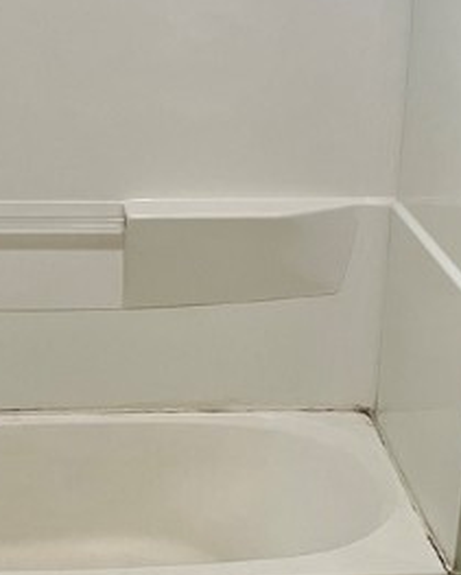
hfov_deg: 20.7
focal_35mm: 74
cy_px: 365
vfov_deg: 25.6
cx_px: 212
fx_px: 1260
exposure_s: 1/60
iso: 160
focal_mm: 5.1
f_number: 1.6
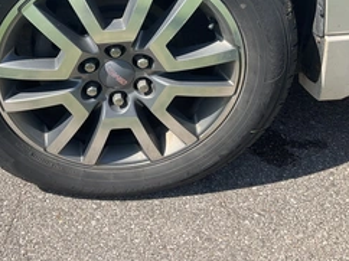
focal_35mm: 48
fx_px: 483
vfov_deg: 29.5
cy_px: 49
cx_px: 102
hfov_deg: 39.0
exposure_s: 1/1055
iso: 25
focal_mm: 3
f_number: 1.8
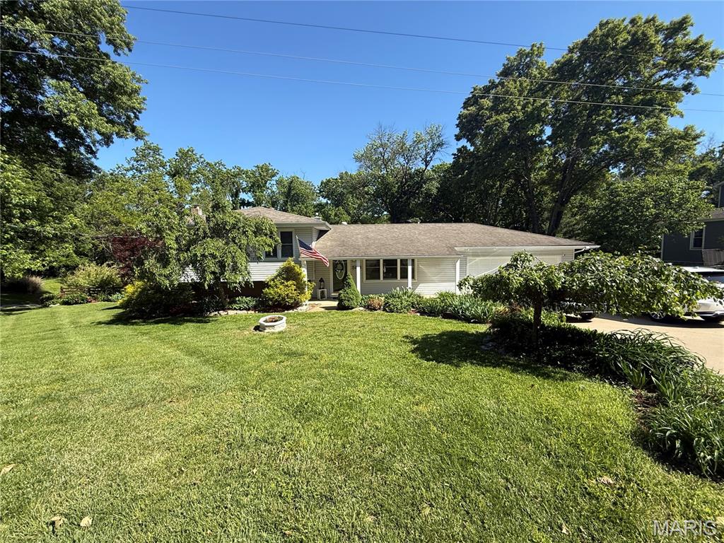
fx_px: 293
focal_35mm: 14
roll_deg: +1.1
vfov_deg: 85.7
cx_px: 362
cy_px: 272
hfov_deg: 102.1
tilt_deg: -5.0
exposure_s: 1/970
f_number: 2.2
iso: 50
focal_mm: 2.22
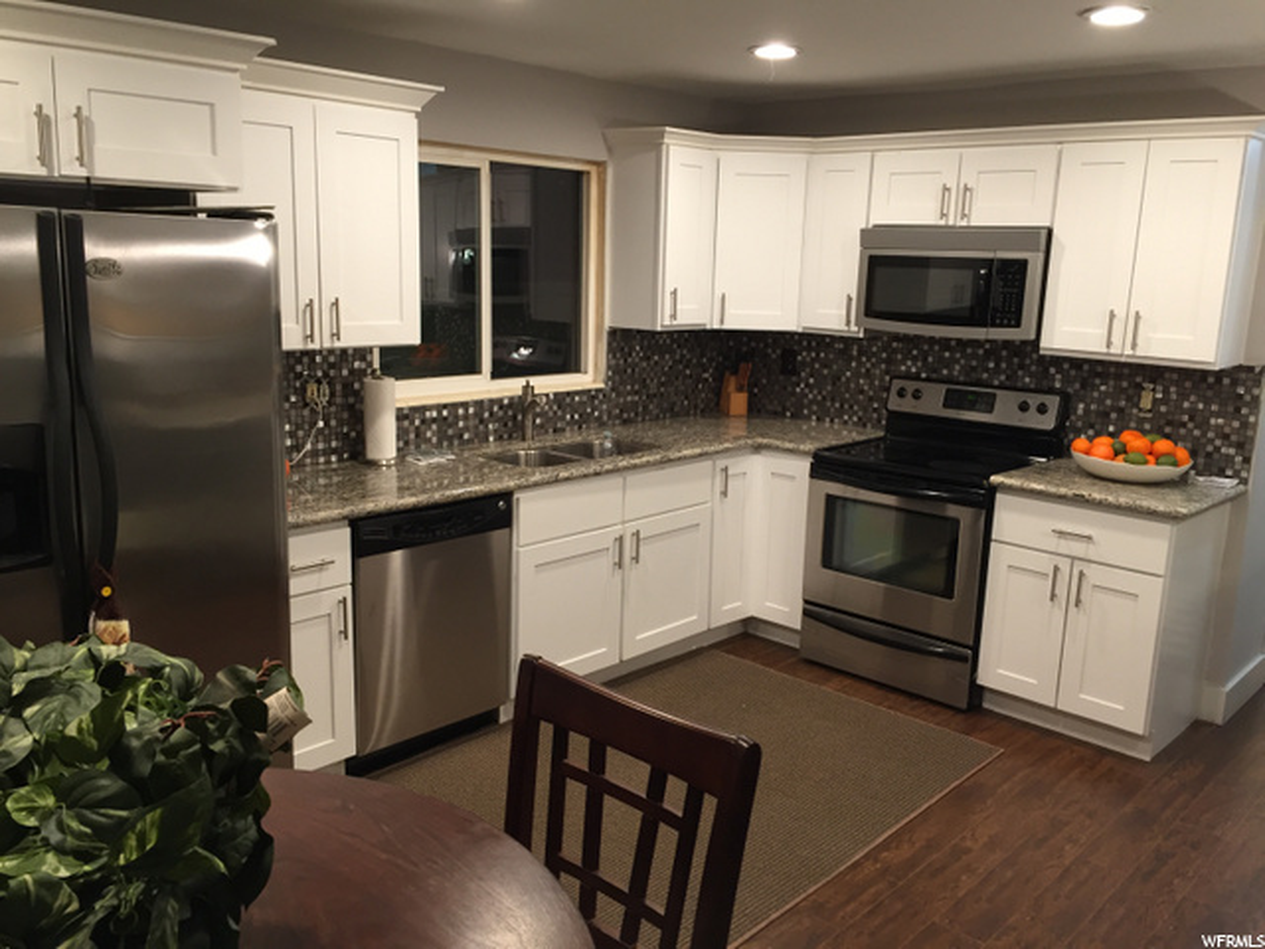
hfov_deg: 61.7
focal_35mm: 29
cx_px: 632
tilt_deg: -12.0
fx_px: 1060
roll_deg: -1.1
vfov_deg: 48.2
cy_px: 474
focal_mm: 4.15
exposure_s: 1/30
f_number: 2.2
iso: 80
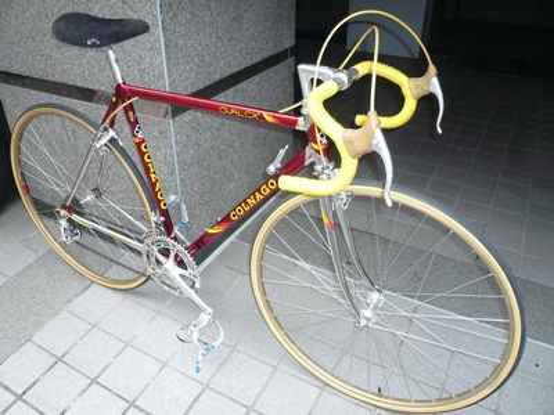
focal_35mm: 28
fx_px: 448
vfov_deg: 49.7
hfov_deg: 63.4
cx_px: 277
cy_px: 208
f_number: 2.8
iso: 125
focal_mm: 4.6
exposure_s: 1/30
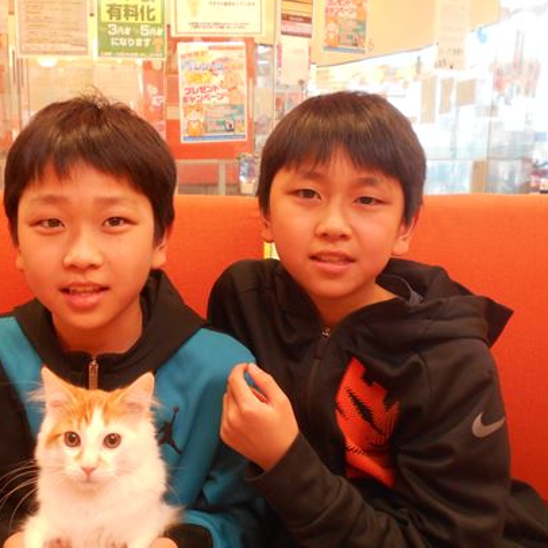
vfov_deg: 48.4
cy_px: 262
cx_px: 196
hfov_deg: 47.9
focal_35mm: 34
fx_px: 609
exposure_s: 1/30
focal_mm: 4.6
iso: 280
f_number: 3.2
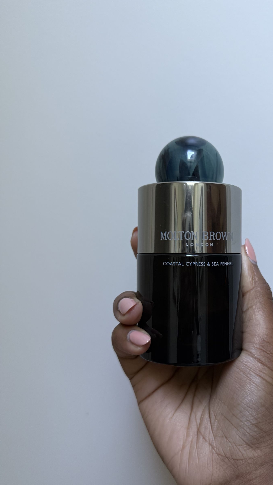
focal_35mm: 28
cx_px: 194
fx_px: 360
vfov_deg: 67.9
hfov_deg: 40.7
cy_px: 252
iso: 250
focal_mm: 6.76
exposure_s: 1/49
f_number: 1.78
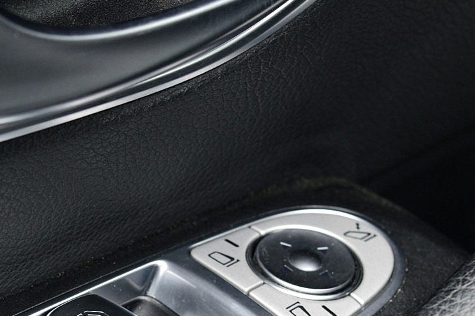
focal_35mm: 160
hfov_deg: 12.8
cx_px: 87
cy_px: 310
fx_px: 2109
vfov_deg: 8.5
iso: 640
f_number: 8
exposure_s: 1/60
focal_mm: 48
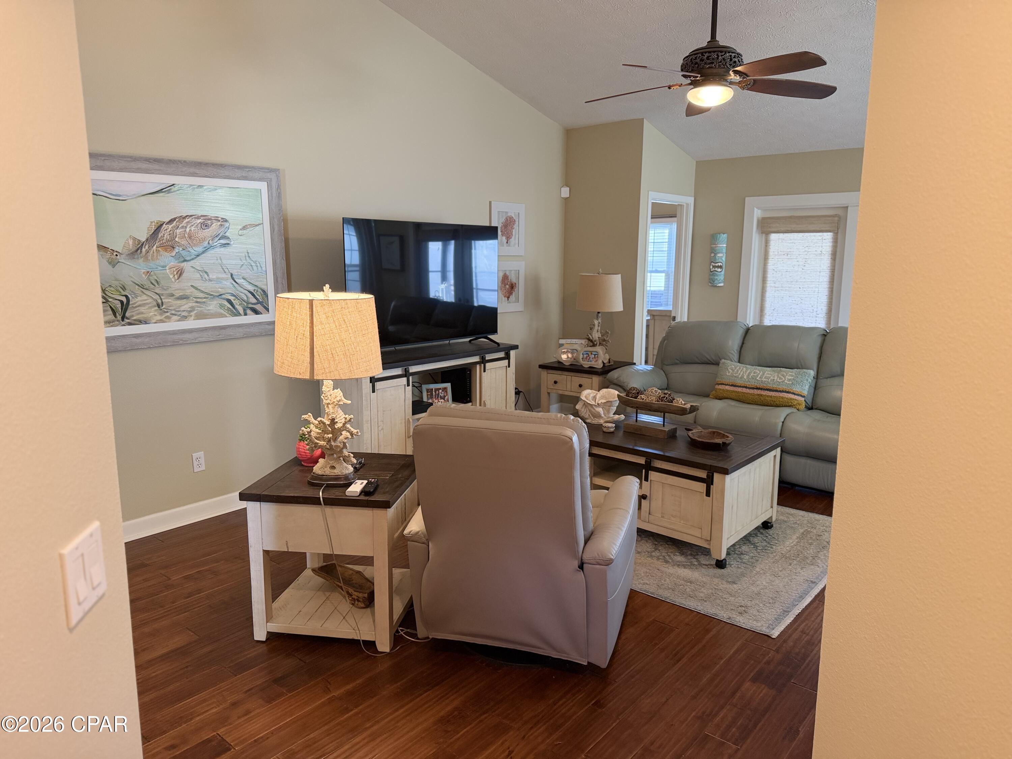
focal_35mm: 24
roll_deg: -0.2
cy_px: 380
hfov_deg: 71.6
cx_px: 506
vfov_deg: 56.8
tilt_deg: -10.0
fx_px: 702
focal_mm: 6.76
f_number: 1.78
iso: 200
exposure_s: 1/60
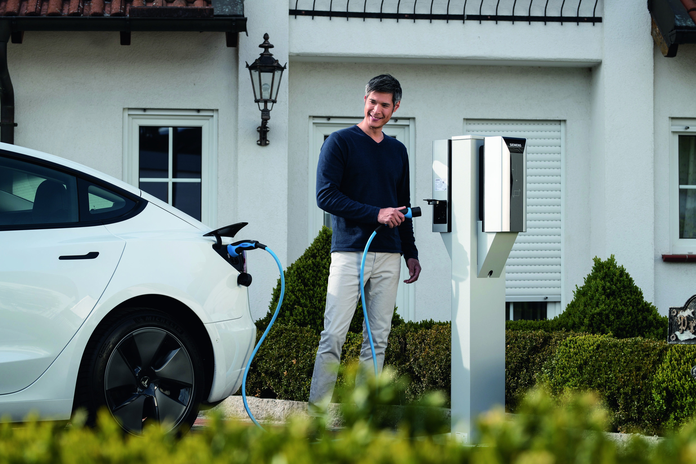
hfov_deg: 23.9
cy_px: 232
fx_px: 1643
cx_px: 348
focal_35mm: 85
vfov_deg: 16.1
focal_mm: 85
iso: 100
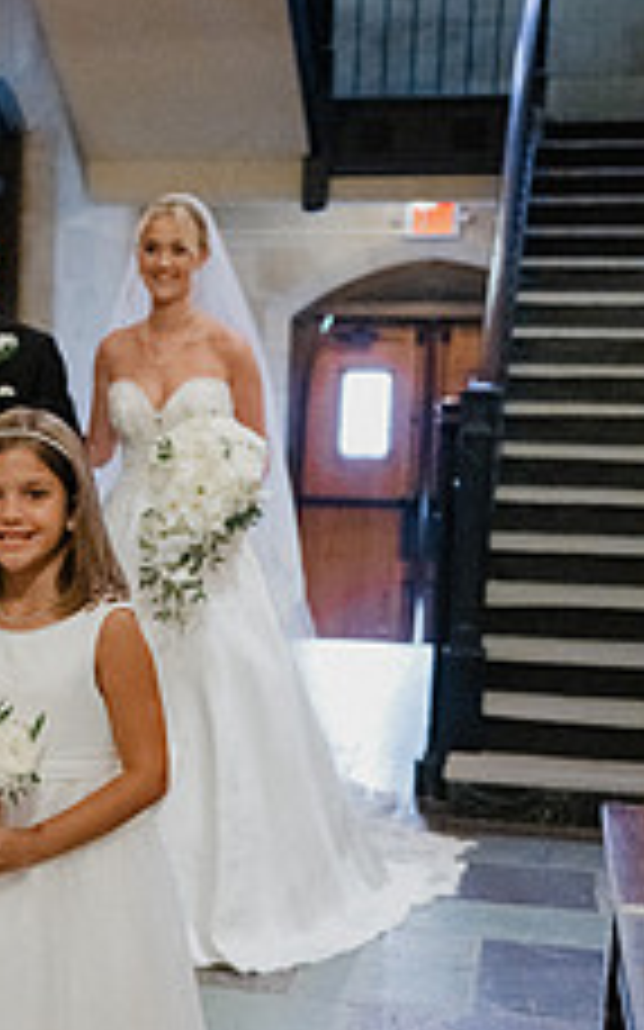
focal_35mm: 70
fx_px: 1967
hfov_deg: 18.1
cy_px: 711
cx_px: -23
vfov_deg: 29.1
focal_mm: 35
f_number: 2.8
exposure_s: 1/160
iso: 10000
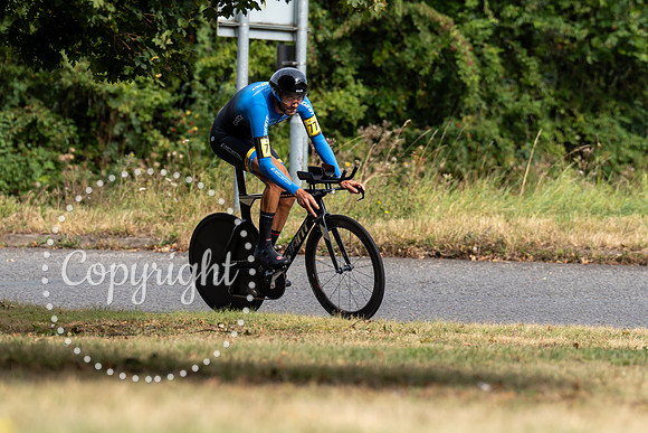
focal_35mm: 311
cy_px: 155
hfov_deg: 6.6
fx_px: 5602
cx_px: 344
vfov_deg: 4.4
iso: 100
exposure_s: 1/1000
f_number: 4
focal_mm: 200
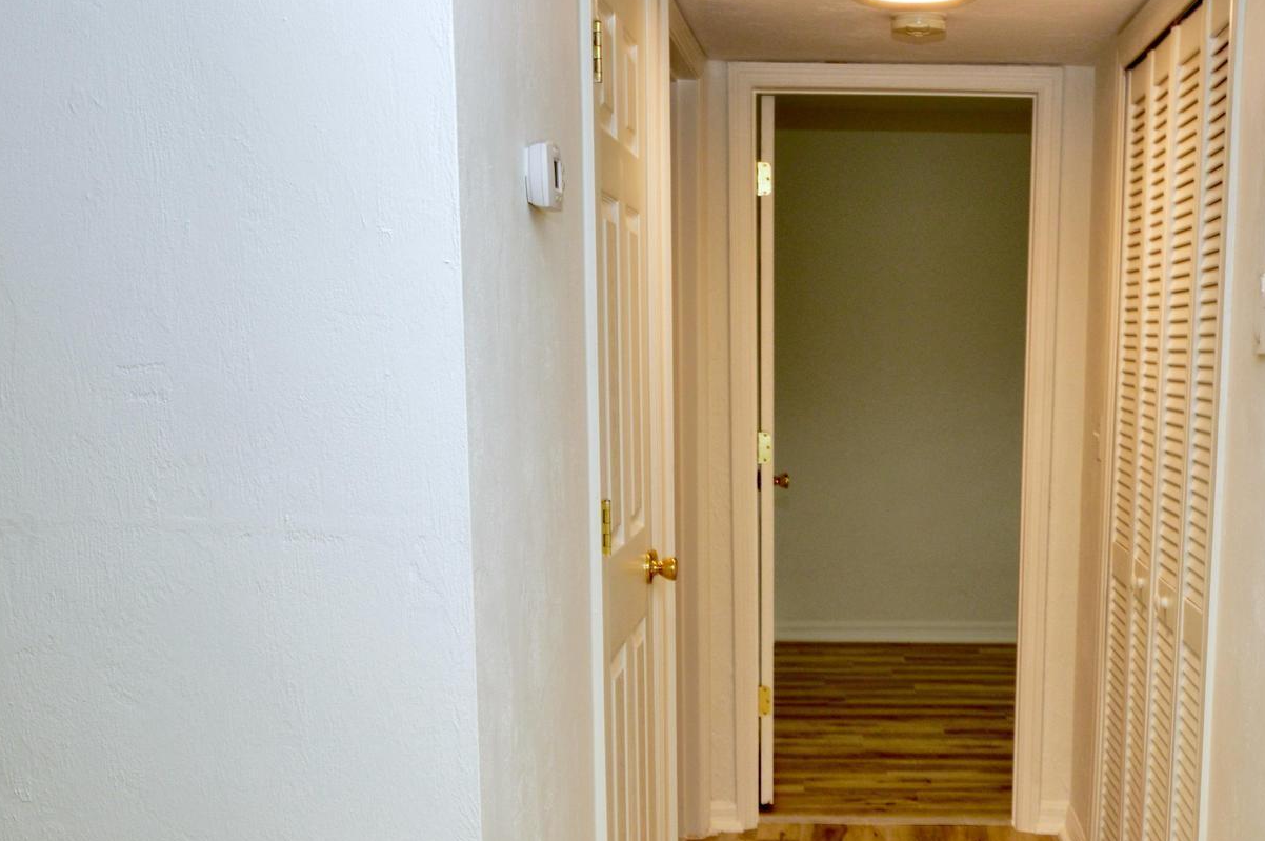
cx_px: 898
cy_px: 661
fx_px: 1615
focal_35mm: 46
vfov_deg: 28.6
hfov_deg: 41.9
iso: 400
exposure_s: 1/30
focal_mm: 18
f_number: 5.6
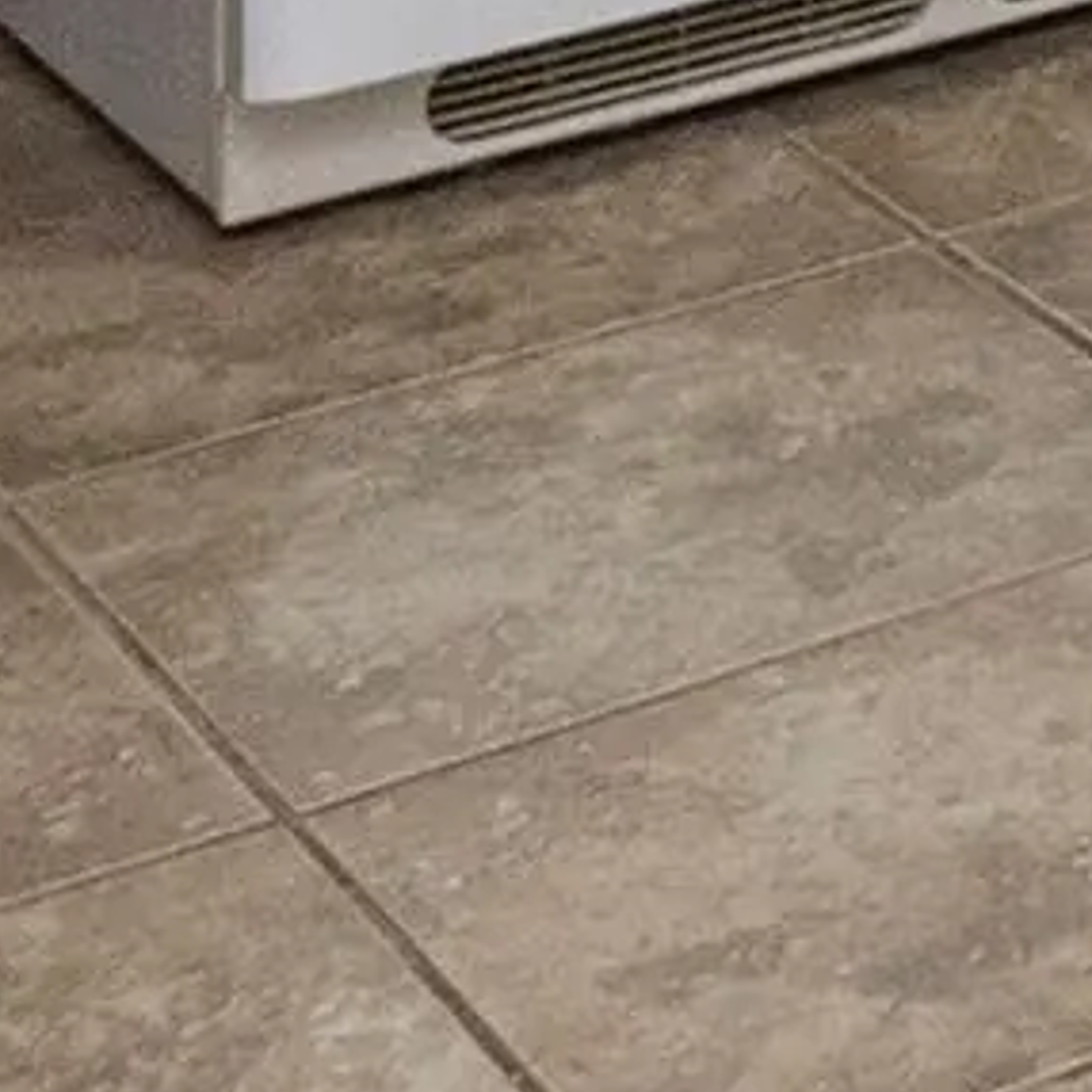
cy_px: -1733
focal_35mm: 137
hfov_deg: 9.0
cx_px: 3746
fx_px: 4890
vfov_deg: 10.5
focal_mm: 10
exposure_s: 1/30
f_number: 9
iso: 320
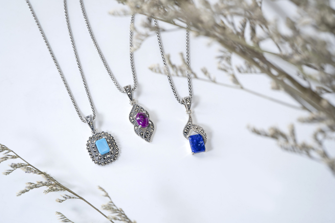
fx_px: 465
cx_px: 168
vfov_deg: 27.0
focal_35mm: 50
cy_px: 112
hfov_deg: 39.6
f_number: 10
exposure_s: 1/50
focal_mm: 50
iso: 200
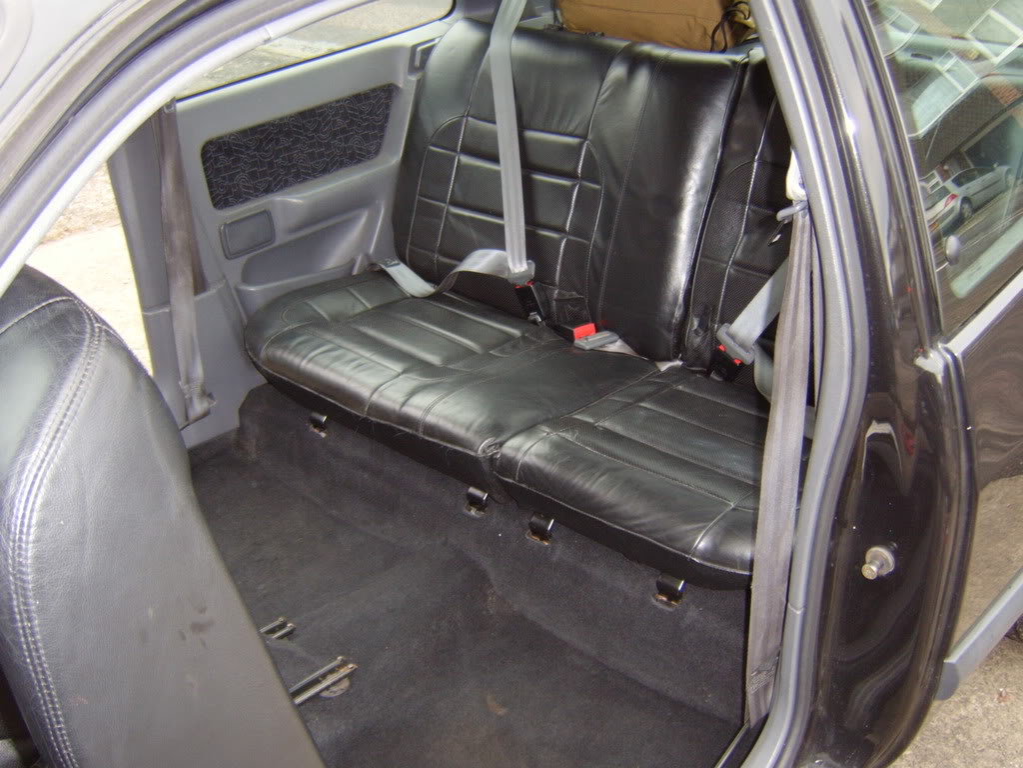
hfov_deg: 58.4
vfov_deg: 45.4
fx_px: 916
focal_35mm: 31
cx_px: 512
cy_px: 384
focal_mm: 8.1
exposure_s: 1/30
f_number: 2.7
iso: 141
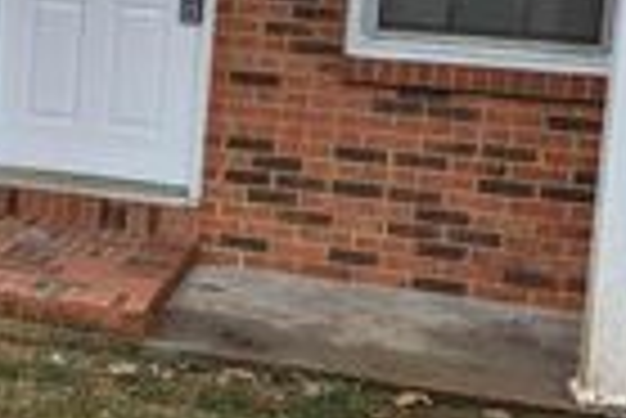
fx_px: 1567
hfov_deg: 21.0
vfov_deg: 15.1
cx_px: -135
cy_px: 90
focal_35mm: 90
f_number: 1.85
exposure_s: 1/612
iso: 39
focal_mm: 6.81
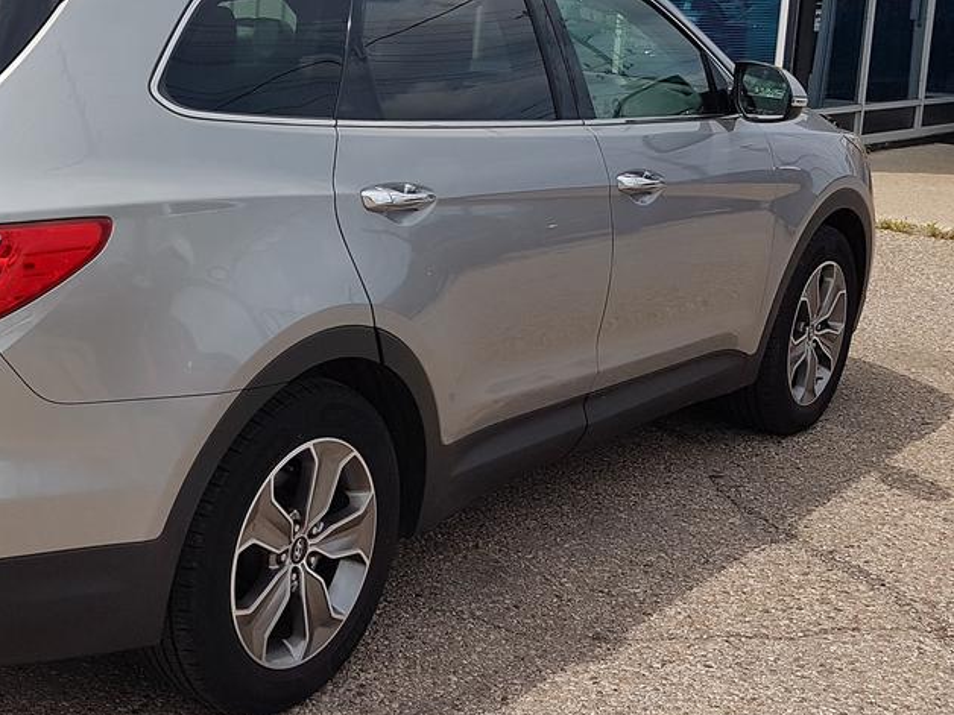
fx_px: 1461
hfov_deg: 34.3
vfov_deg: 27.2
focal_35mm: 53
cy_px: 191
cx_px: 108
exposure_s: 1/1976
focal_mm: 4.2
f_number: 1.7
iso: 40
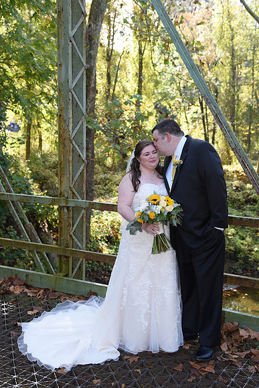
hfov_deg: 28.1
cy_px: 194
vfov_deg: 41.1
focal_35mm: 48
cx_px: 130
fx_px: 518
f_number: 4.5
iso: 400
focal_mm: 48
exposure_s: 1/200
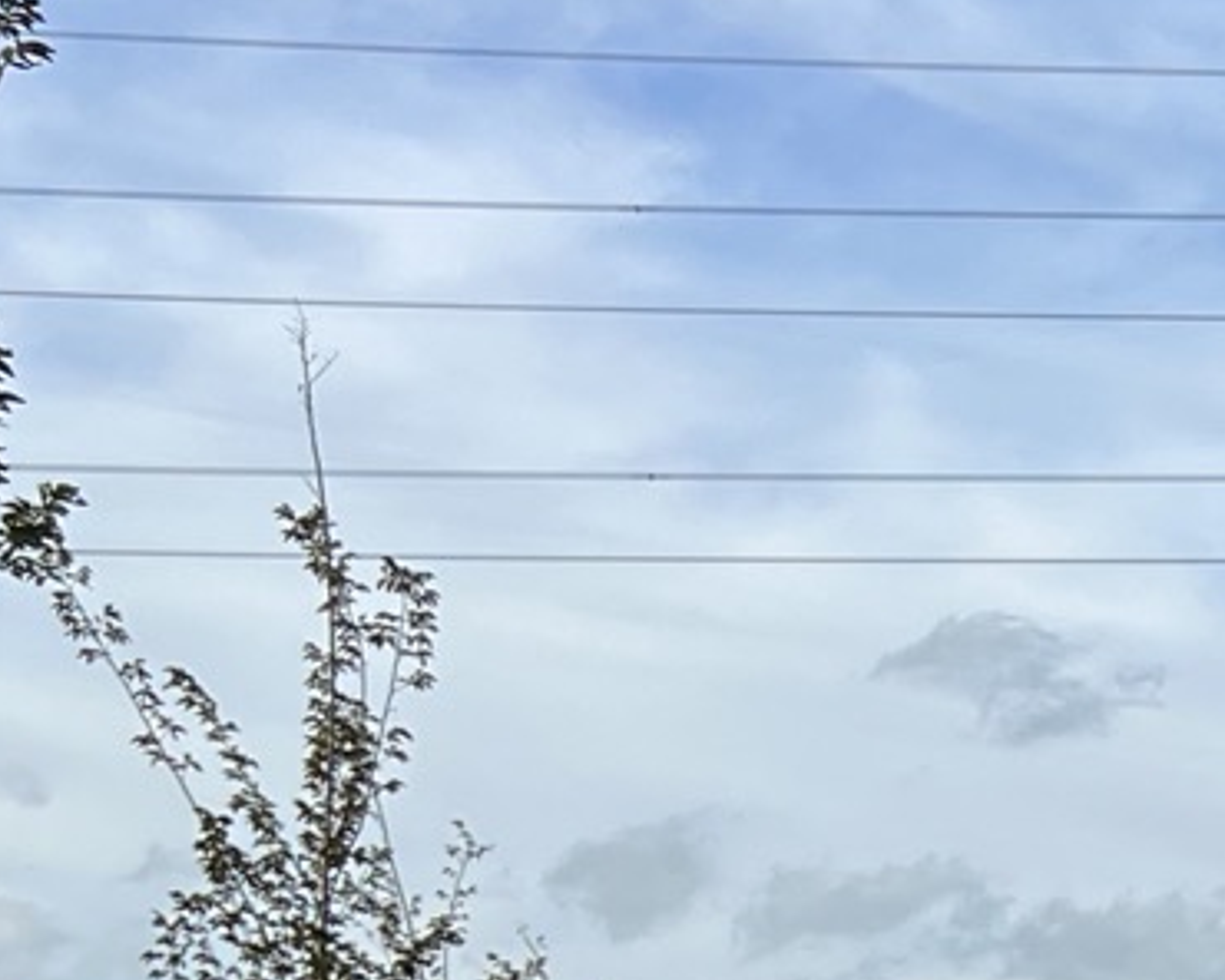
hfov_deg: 13.4
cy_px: 1740
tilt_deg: -4.2
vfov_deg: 11.1
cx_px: 2164
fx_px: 4713
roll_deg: -0.2
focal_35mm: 130
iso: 50
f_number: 1.5
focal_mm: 5.7
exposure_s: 1/3165
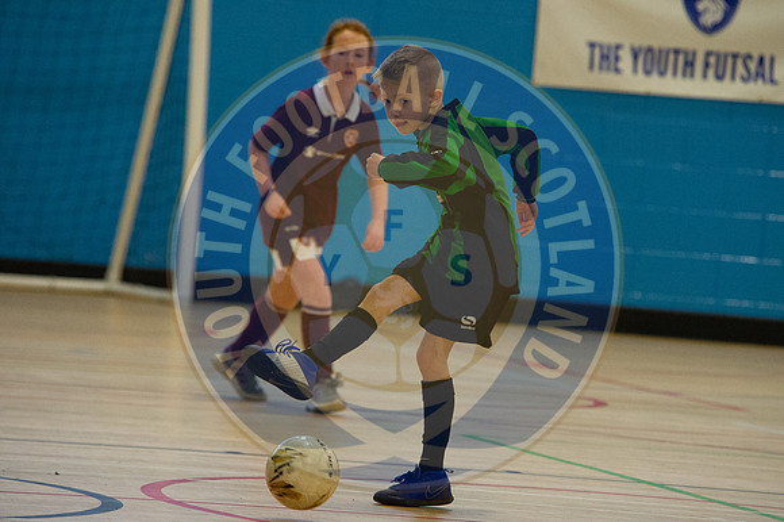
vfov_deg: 4.7
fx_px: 6299
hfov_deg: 7.1
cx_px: 420
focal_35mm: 289
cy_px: 242
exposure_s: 1/320
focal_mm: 270
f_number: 6.3
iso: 8000
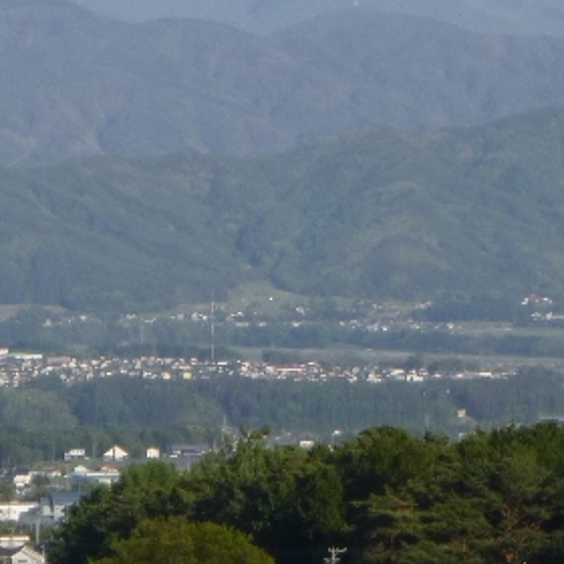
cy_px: 62
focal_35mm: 301
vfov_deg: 5.8
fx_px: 5548
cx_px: 197
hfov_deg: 5.8
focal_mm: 16.7
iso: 100
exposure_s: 1/320
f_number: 5.7
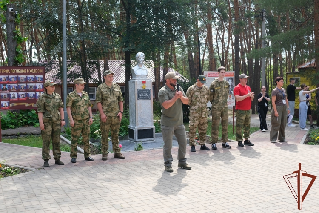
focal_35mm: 43
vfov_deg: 31.2
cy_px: 106
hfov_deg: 45.4
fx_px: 381
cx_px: 160
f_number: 5.6
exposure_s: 1/220
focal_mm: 28.9
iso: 320
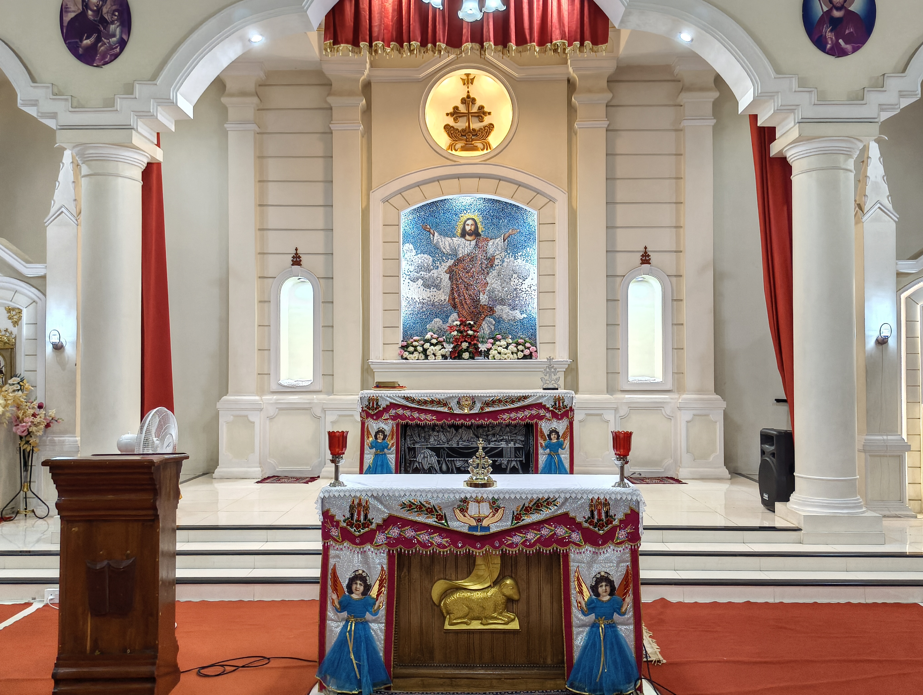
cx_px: 462
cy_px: 348
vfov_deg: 45.5
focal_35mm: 31
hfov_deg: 58.3
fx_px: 828
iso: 597
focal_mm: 5.56
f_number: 1.87
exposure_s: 1/100
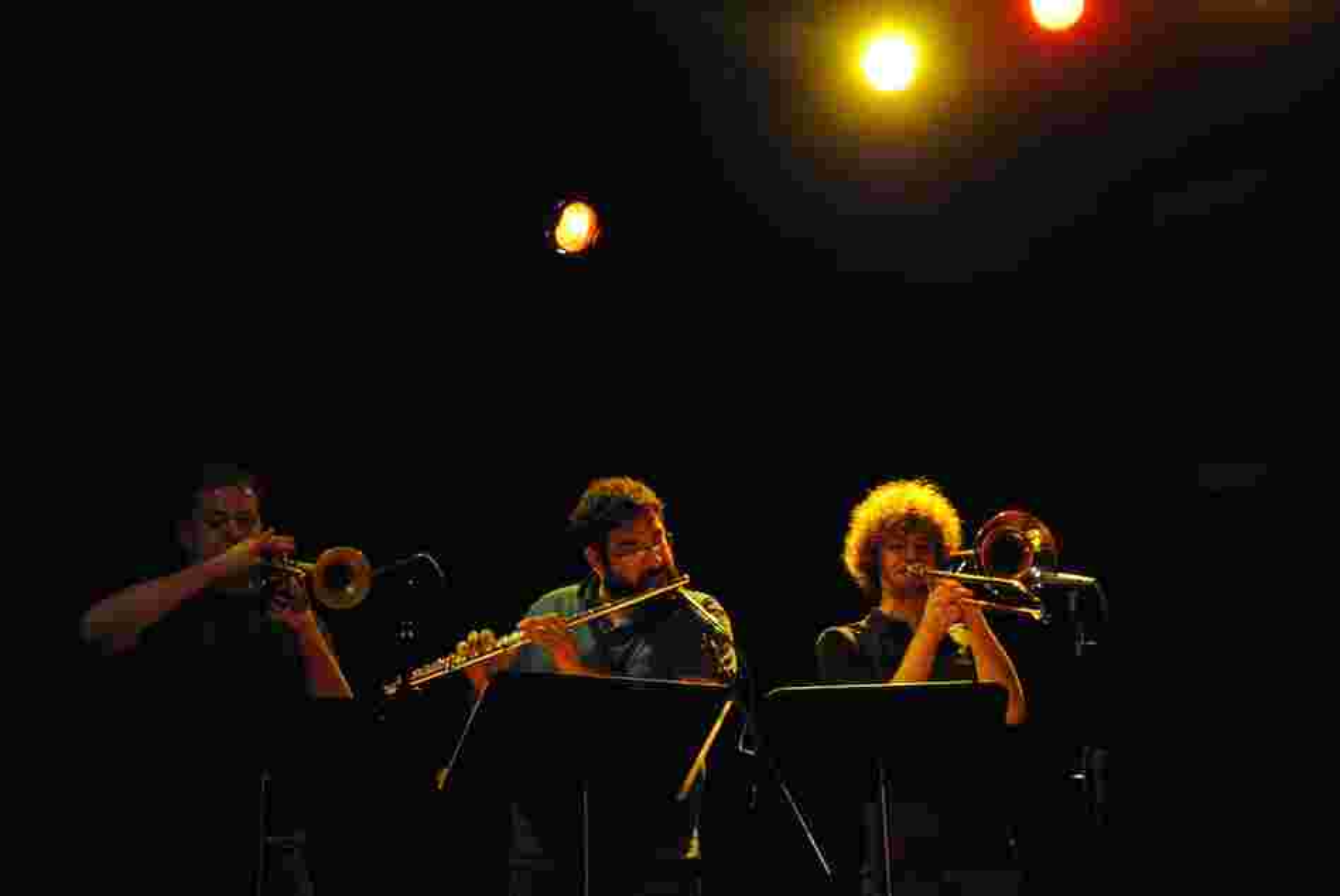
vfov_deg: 25.1
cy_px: 448
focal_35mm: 54
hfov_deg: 36.8
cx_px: 670
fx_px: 2012
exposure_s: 1/40
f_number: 5
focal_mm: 36
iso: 800
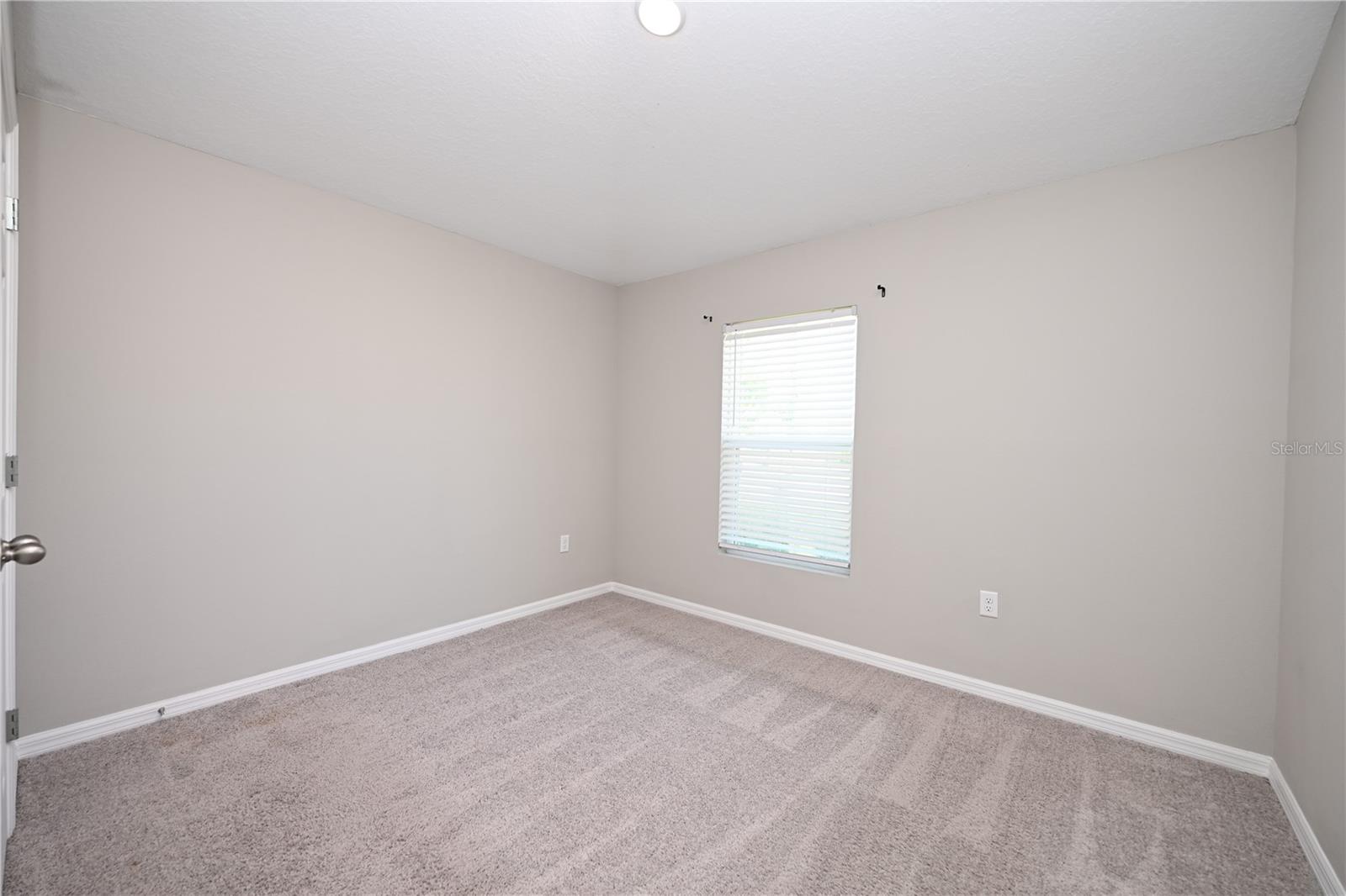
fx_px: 523
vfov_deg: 81.2
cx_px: 673
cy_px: 448
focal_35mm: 14
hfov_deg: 104.3
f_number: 4
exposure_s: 1/60
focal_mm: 14
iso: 250
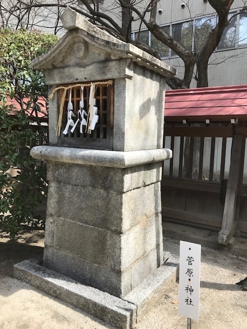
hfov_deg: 49.7
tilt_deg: -4.0
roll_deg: -1.3
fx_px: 266
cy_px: 164
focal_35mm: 28
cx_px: 124
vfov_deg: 63.4
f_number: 1.8
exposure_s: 1/903
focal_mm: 3.99
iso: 20
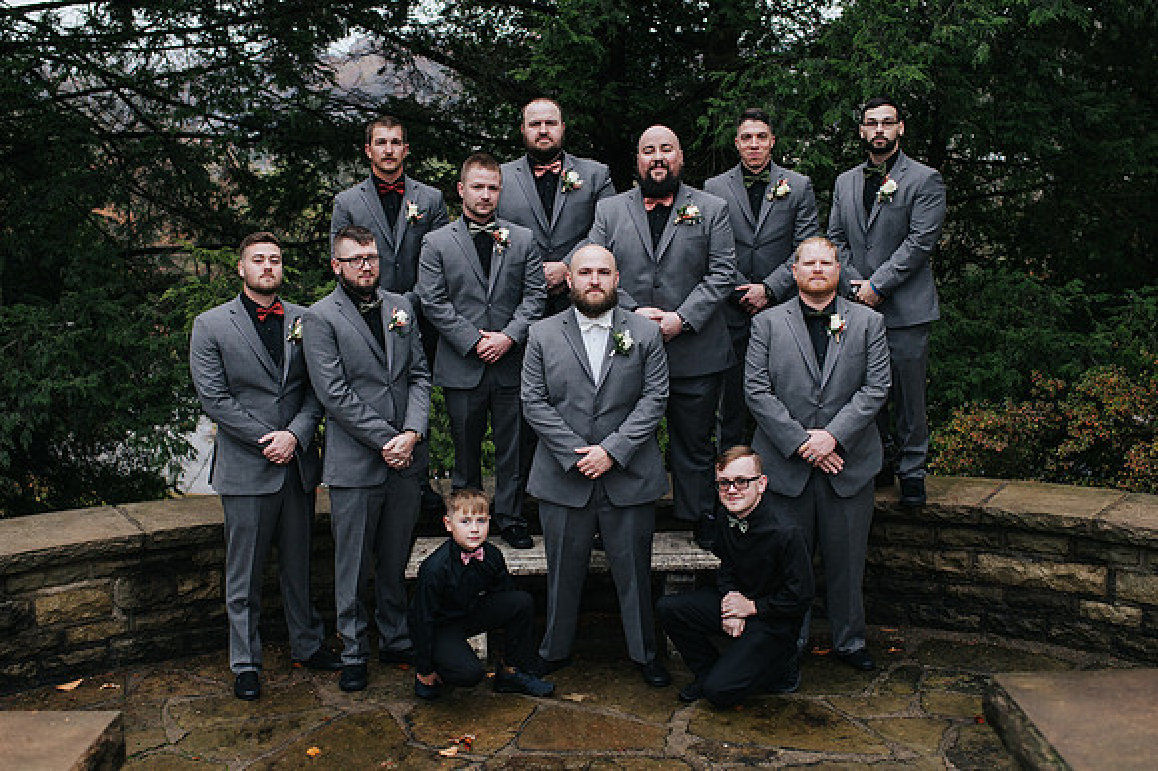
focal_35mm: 45
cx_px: 552
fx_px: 1458
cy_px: 437
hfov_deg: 43.3
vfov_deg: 29.6
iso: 800
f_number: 3.2
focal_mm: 35
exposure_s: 1/400
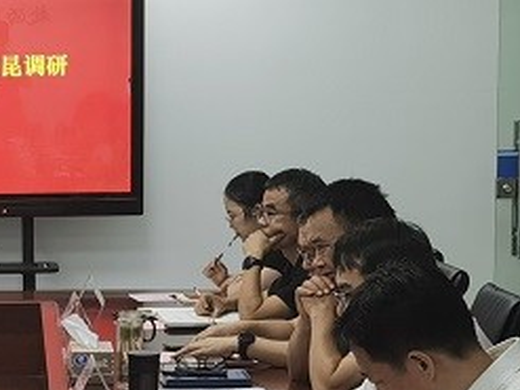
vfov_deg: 10.1
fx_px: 2192
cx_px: -149
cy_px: 320
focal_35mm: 146
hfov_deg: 13.1
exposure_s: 1/100
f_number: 1.6
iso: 80
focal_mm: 5.56
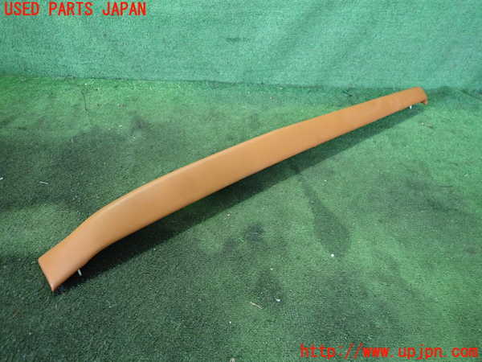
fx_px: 348
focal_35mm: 25
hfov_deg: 69.4
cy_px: 181
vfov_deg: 54.9
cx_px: 241
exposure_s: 1/30
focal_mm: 4.5
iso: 500
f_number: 2
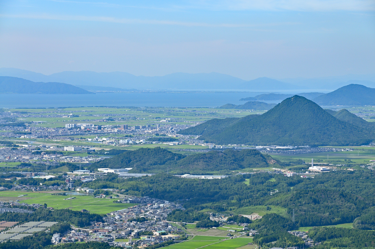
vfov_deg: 10.7
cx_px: 188
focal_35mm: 128
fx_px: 1326
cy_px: 124
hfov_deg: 16.1
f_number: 8
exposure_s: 1/400
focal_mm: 85
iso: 200
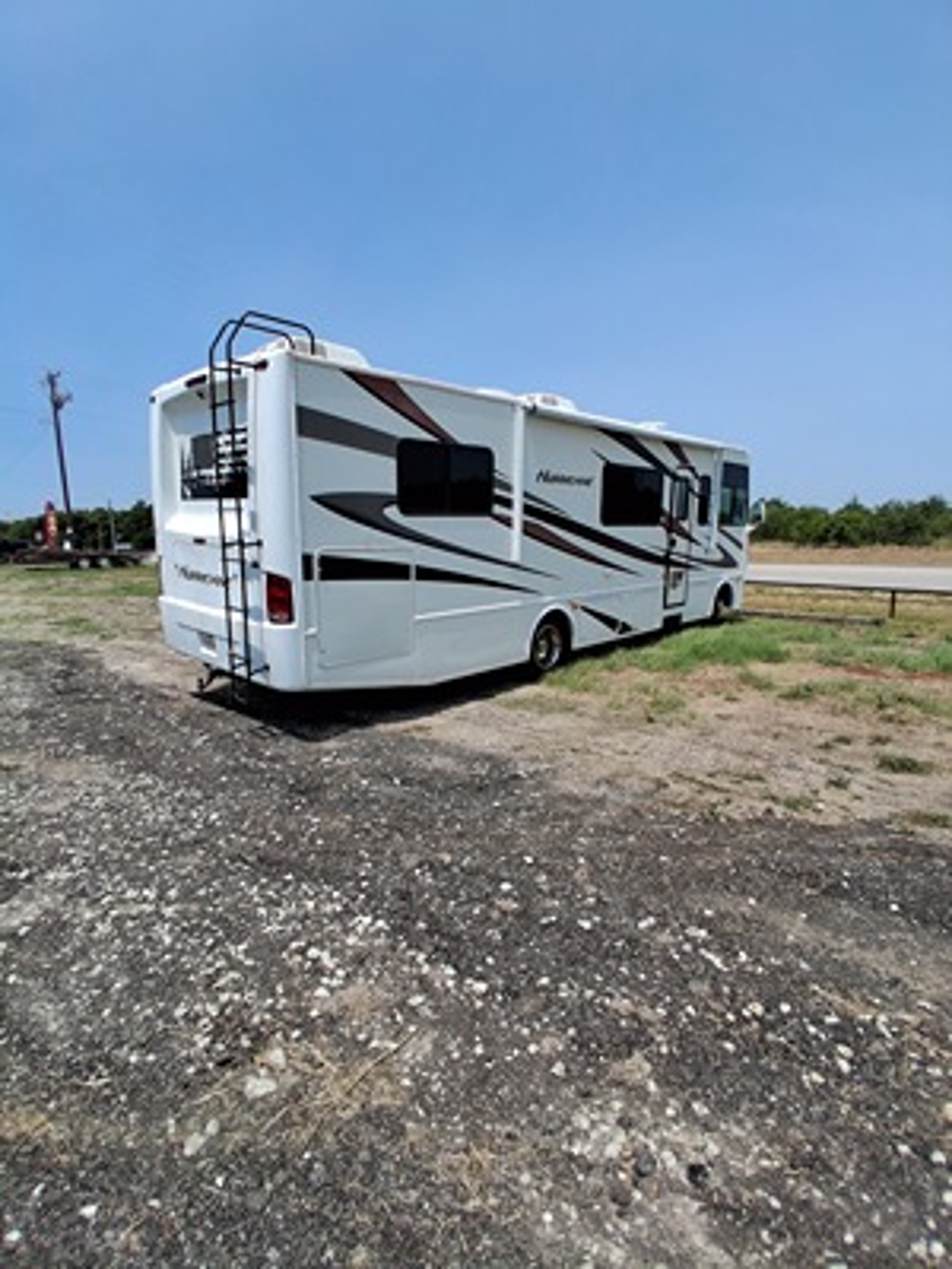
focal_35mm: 17
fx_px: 623
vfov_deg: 91.0
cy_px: 634
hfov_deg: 74.7
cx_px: 476
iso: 50
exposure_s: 1/1515
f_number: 2.2
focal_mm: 1.4
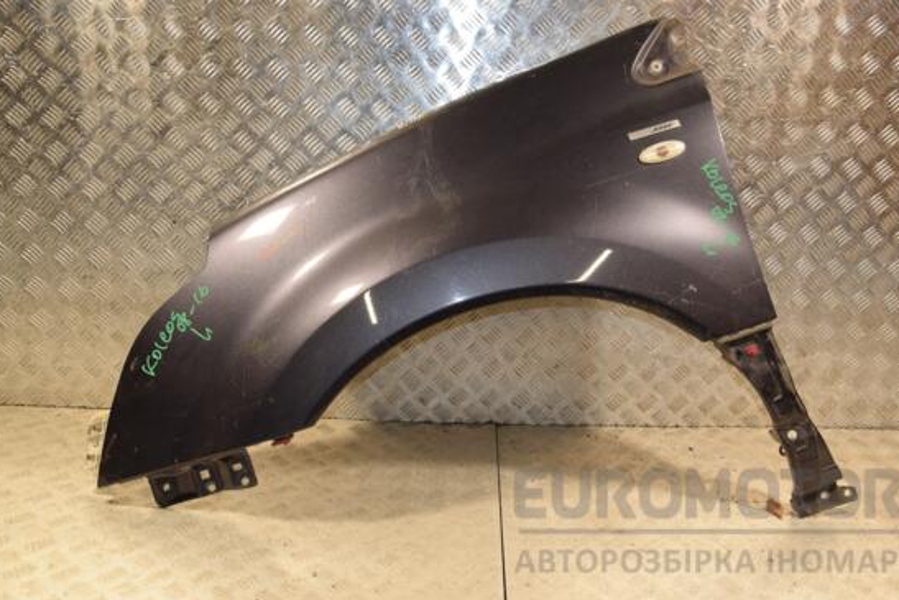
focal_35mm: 35
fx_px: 863
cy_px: 275
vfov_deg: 38.3
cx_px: 483
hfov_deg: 55.0
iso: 800
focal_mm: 21
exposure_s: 1/200
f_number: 6.3
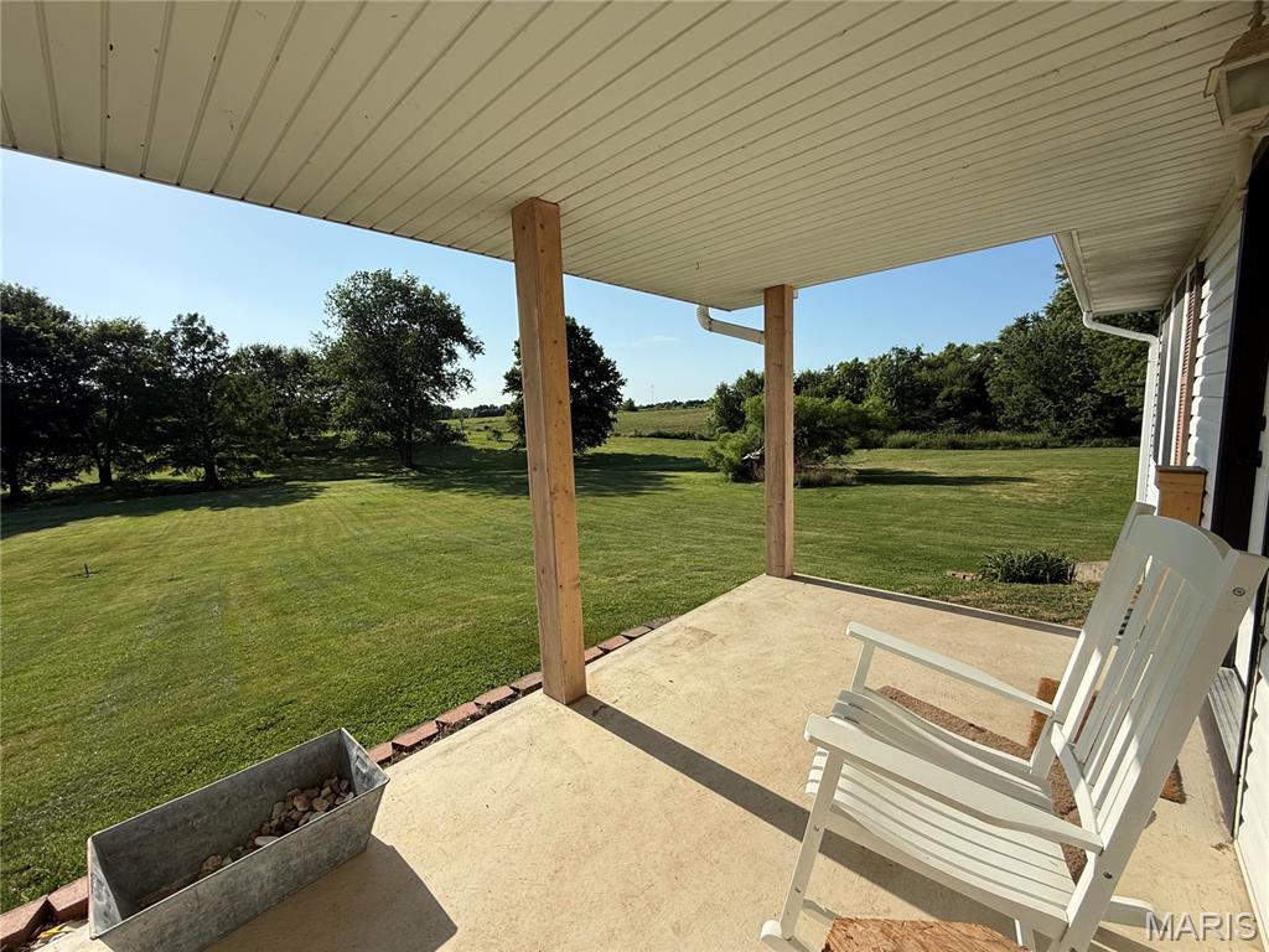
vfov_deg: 85.7
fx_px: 513
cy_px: 476
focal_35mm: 14
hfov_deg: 102.1
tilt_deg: -6.9
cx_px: 634
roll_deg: +2.1
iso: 64
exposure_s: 1/2165
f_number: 2.2
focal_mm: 2.22
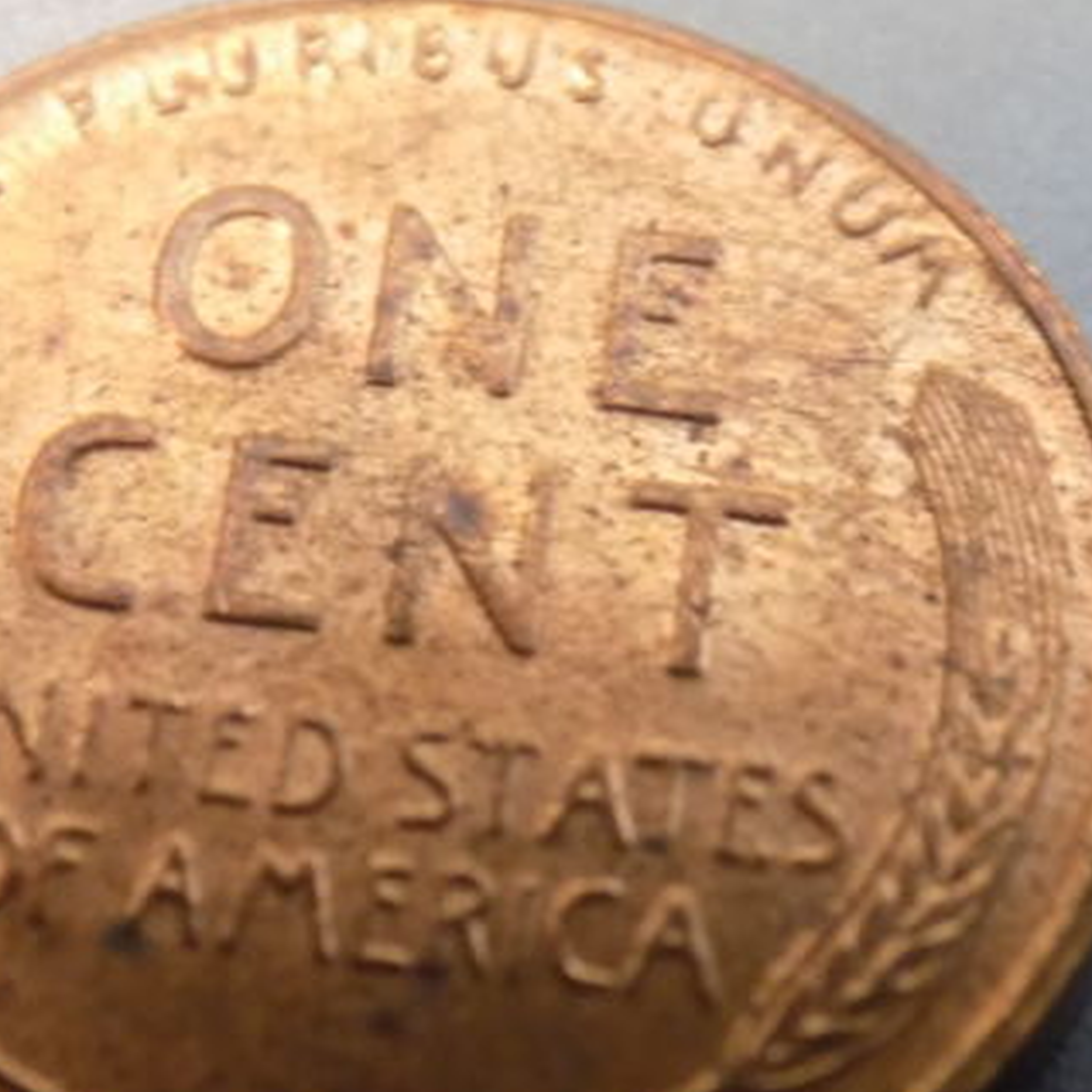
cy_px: 709
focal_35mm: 143
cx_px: 435
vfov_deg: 12.2
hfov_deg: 12.2
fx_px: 5104
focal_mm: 15.3
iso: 400
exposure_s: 1/1.6
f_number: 4.4
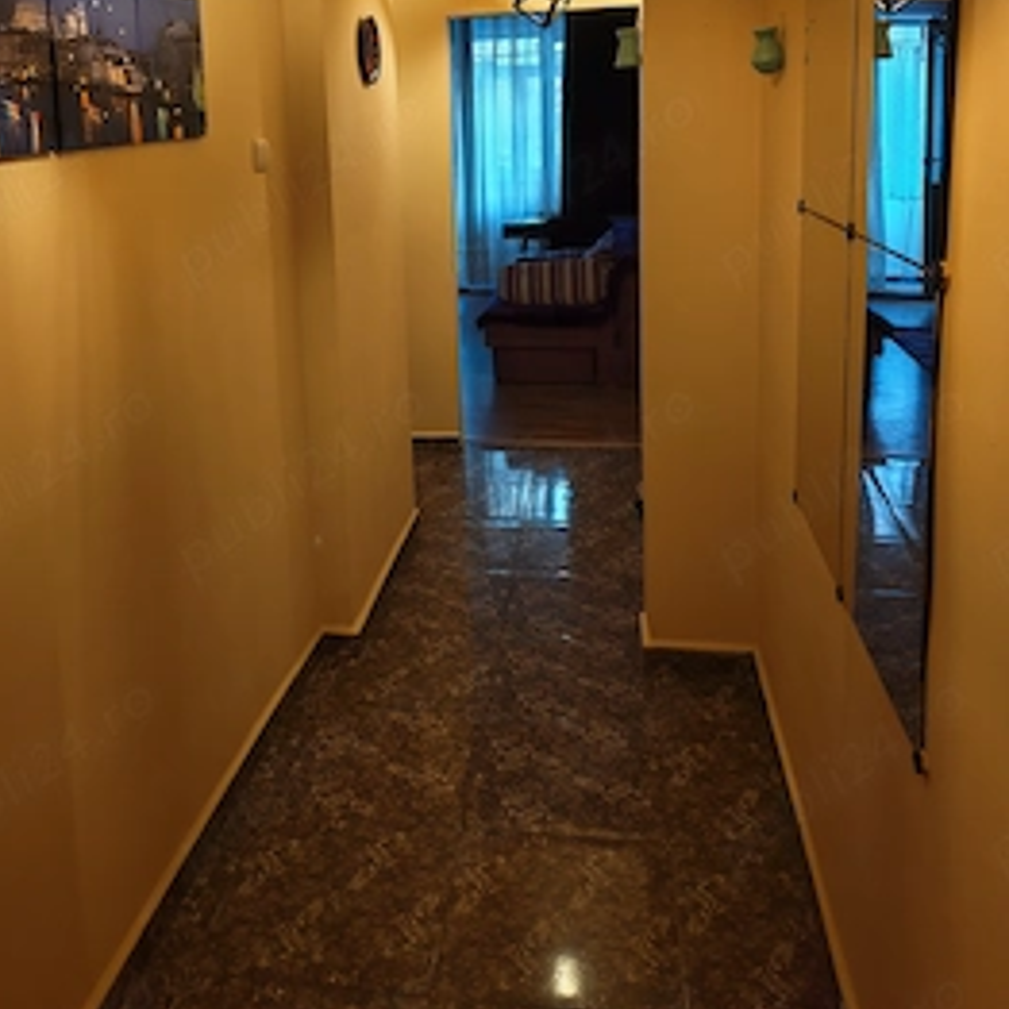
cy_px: 250
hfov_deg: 52.4
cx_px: 435
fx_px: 1022
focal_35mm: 31
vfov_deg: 50.3
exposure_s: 1/33
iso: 500
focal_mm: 5.4
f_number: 1.6
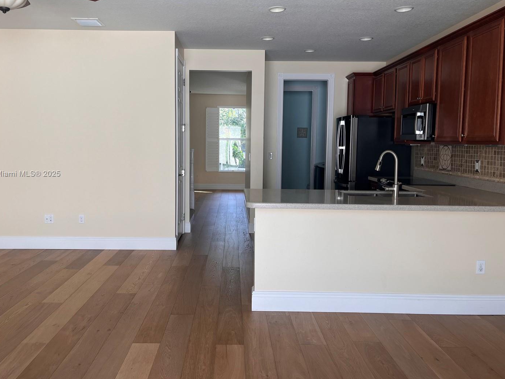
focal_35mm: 30
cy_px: 174
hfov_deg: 59.9
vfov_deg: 46.7
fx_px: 438
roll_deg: -0.6
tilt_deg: -5.0
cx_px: 235
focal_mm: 5.1
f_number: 1.6
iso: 50
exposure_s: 1/121
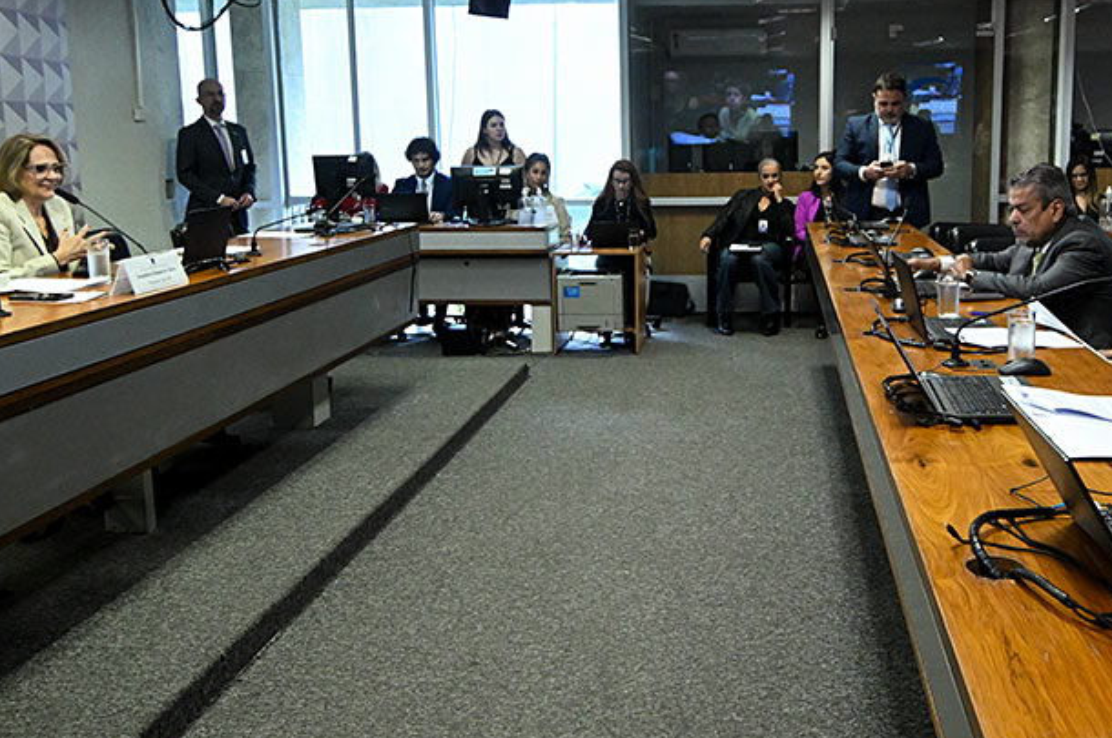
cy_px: 279
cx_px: 711
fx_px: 956
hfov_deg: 59.4
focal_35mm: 31
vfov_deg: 41.9
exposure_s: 1/200
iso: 4000
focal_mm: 15
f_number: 4.5
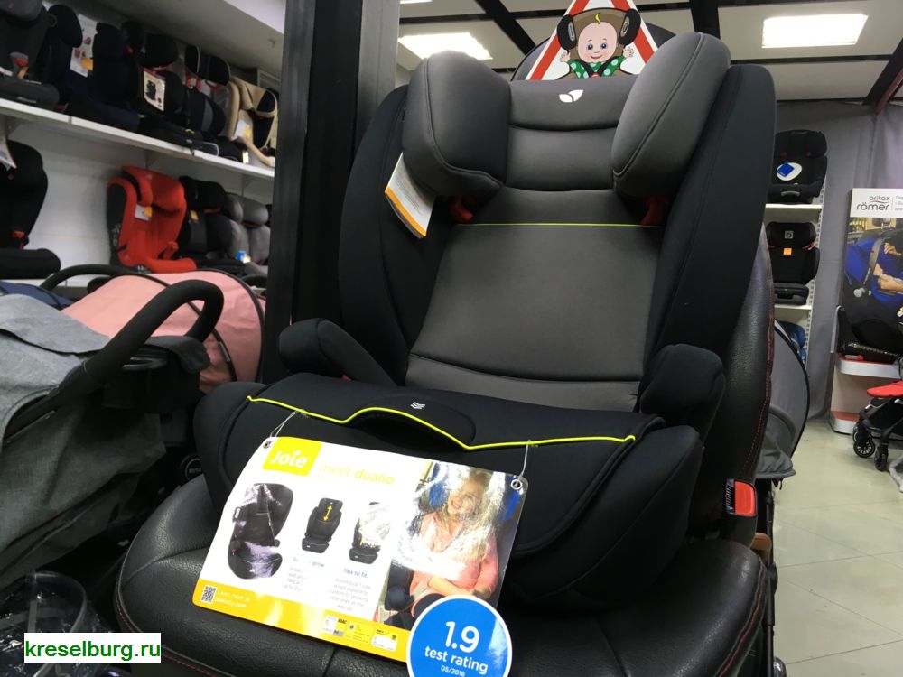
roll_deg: -4.4
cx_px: 452
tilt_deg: -5.0
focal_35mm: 29
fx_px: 756
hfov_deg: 61.7
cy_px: 338
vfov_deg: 48.2
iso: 80
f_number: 2.2
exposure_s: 1/33
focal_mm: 4.15
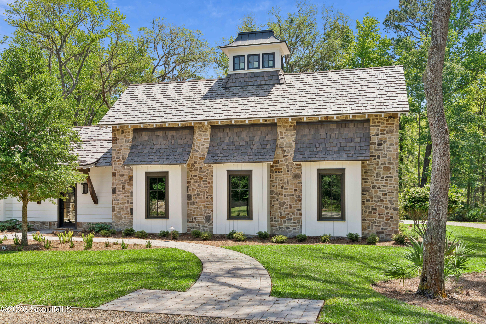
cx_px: 243
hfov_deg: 58.7
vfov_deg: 41.1
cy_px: 162
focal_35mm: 32
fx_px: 432
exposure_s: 1/320
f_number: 8
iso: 250
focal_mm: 32
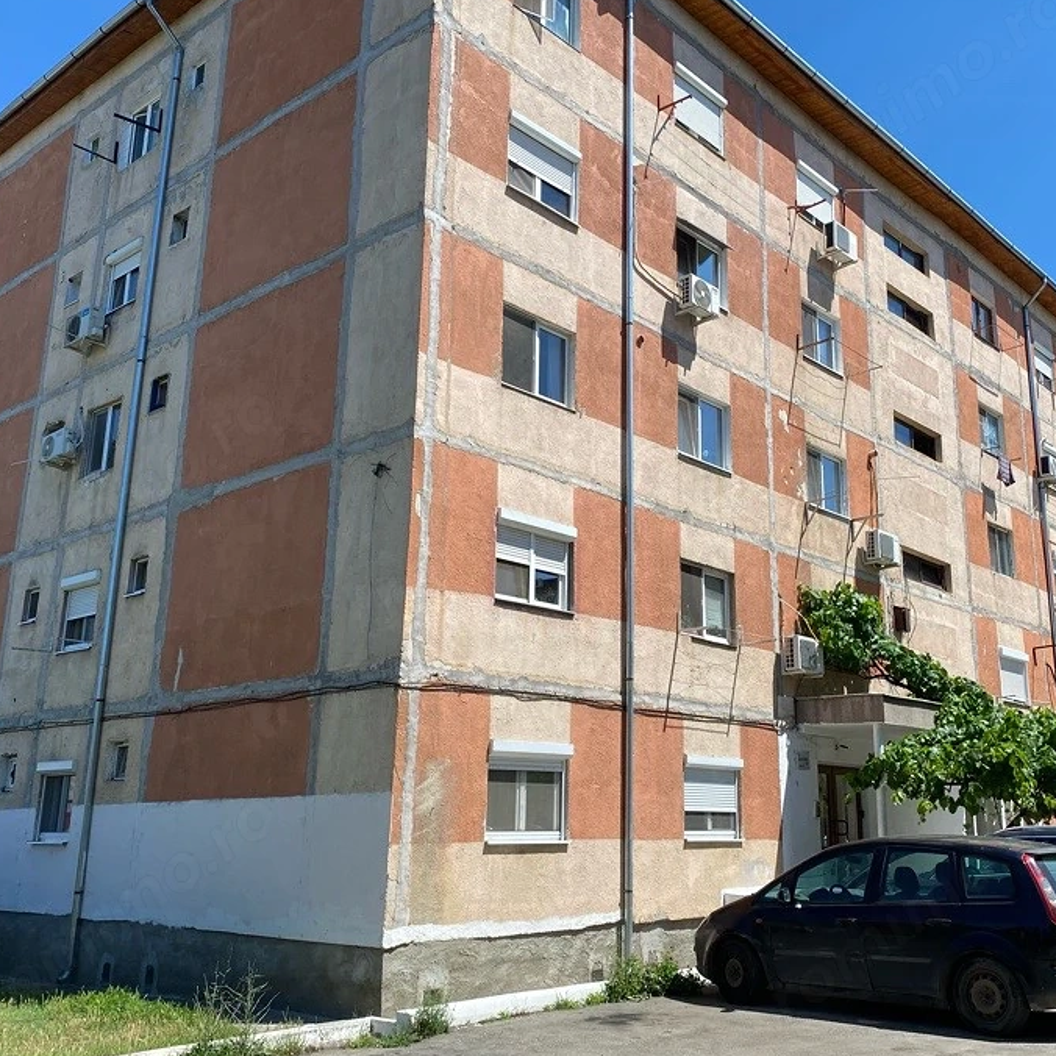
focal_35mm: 34
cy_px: 512
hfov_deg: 48.2
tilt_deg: +14.7
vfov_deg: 48.4
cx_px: 634
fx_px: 1173
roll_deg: -0.5
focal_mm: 4.25
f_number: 1.8
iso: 32
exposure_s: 1/2890
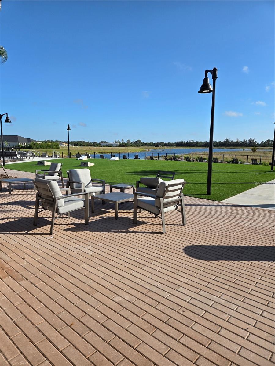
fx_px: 244
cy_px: 183
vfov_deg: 73.9
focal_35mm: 23
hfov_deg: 58.9
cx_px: 138
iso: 40
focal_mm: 5.4
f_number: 1.8
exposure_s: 1/2921
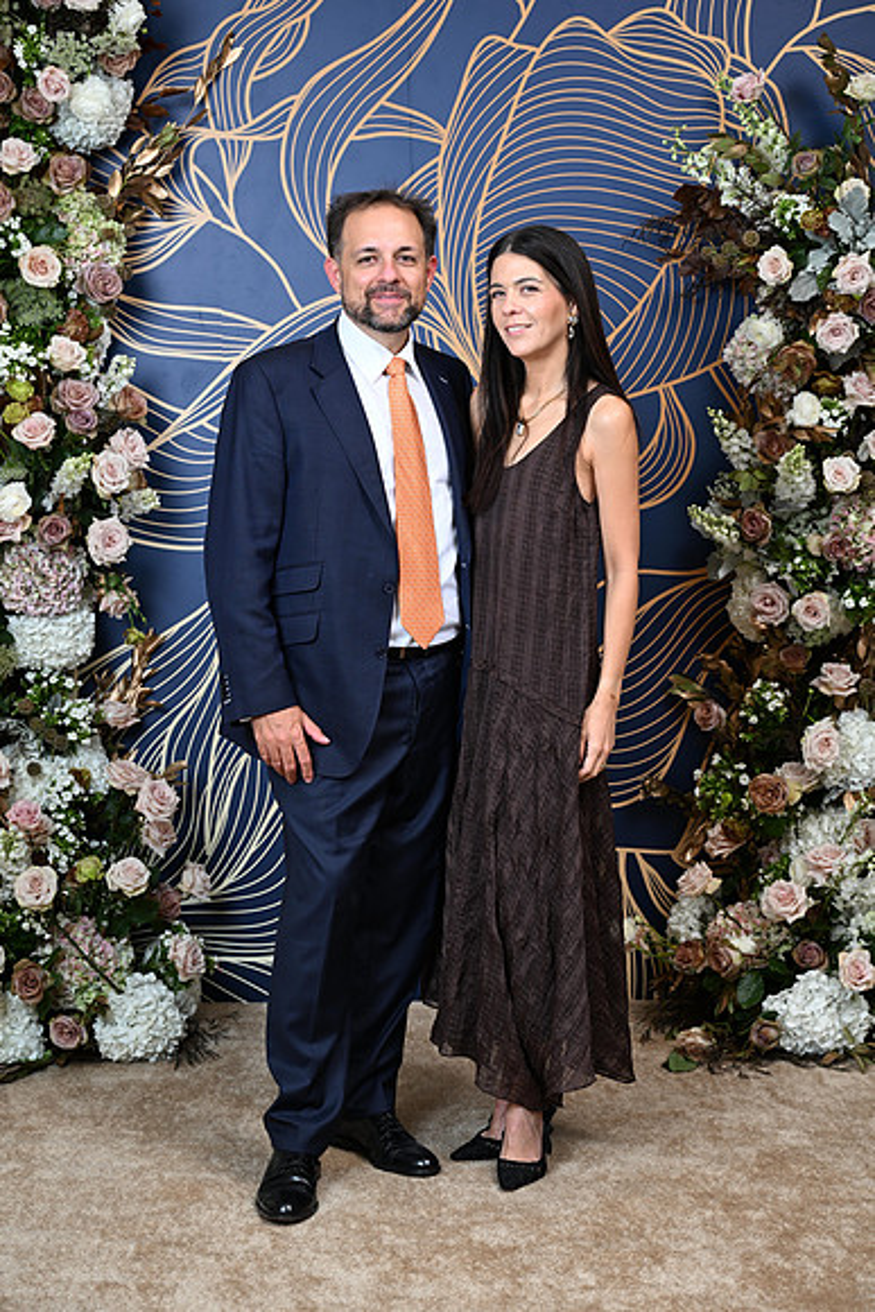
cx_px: 438
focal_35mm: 60
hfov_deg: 22.6
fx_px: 2186
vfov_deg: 33.4
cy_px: 656
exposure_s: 1/125
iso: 125
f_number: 5.6
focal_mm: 60
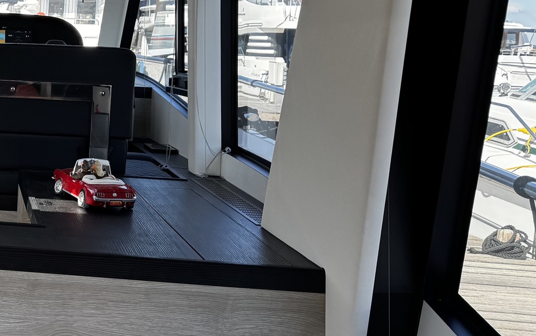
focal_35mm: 68
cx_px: -131
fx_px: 994
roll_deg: -2.3
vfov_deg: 19.0
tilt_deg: -4.0
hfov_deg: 26.4
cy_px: 82
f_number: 1.78
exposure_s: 1/506
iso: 80
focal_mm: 6.76
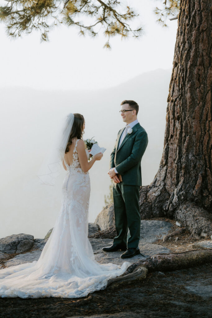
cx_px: 106
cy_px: 159
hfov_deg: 19.5
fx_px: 618
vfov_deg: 28.8
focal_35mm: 70
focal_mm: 70
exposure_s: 1/250
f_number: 2.8
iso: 64
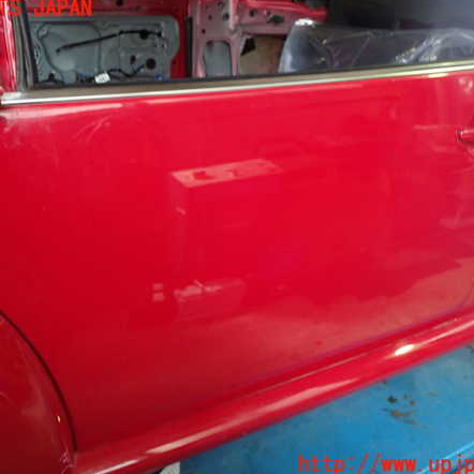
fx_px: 558
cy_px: 237
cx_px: 219
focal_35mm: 36
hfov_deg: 46.0
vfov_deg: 46.0
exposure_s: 1/30
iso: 250
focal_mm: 5.4
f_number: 2.3
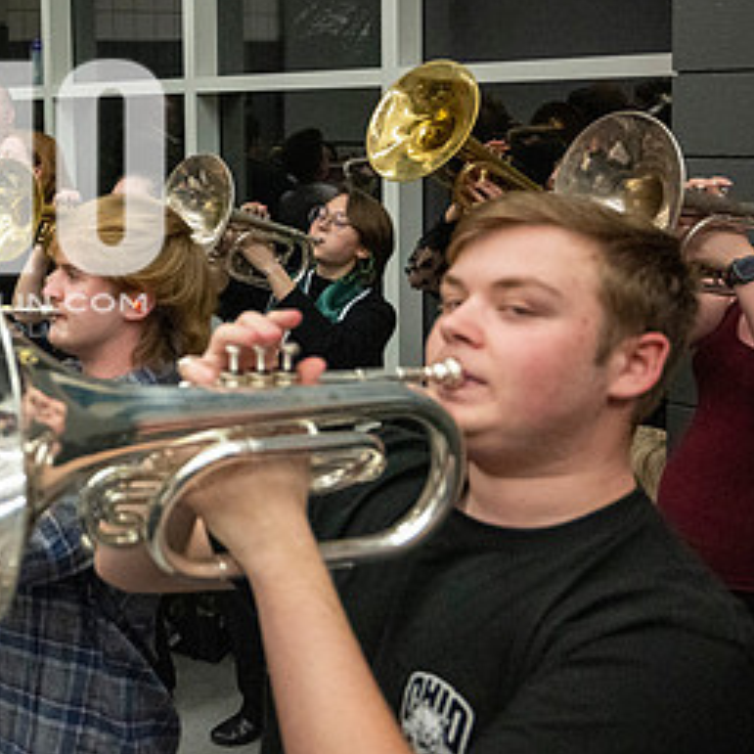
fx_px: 1134
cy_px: 198
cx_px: -56
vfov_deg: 36.0
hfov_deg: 32.7
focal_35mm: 46
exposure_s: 1/500
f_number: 4
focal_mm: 24
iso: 10000
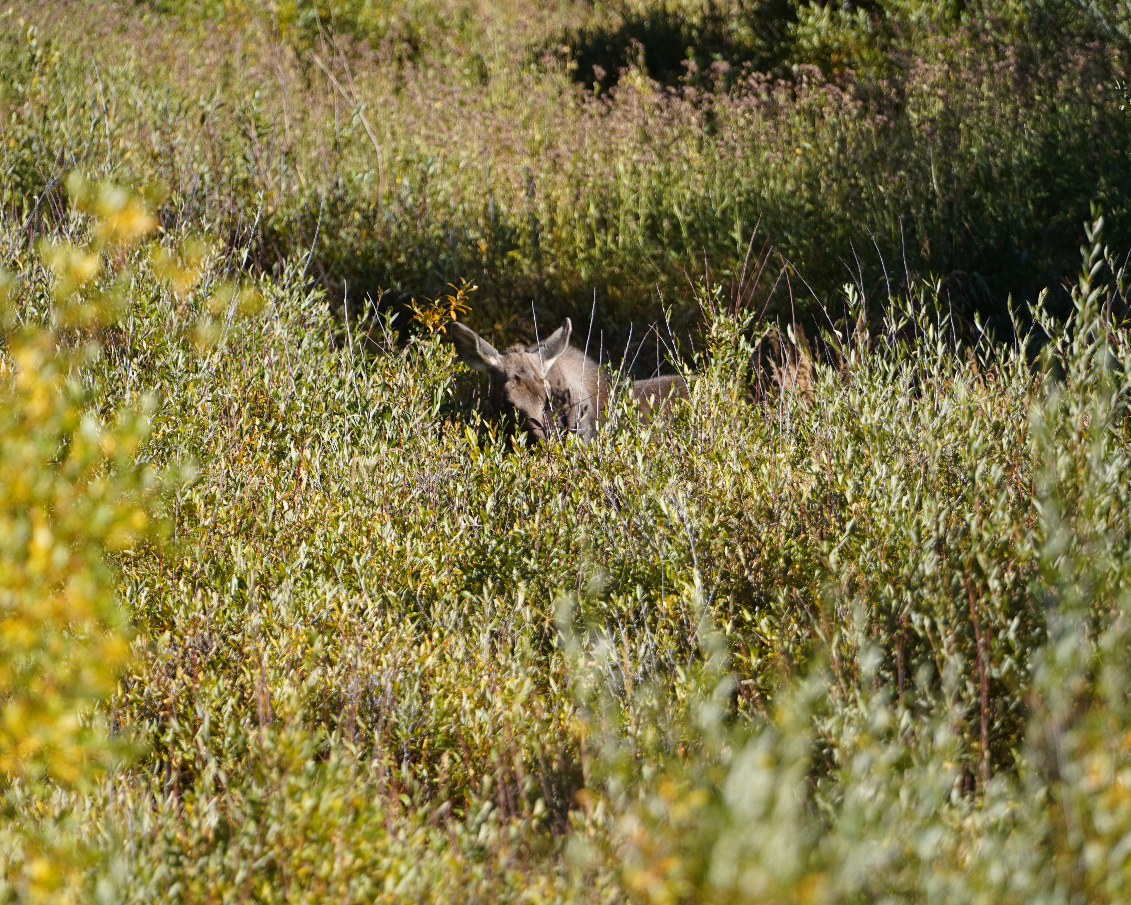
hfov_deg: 4.3
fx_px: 15096
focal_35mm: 451
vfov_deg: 3.4
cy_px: 452
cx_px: 590
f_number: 5.6
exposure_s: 1/500
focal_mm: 400
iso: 250
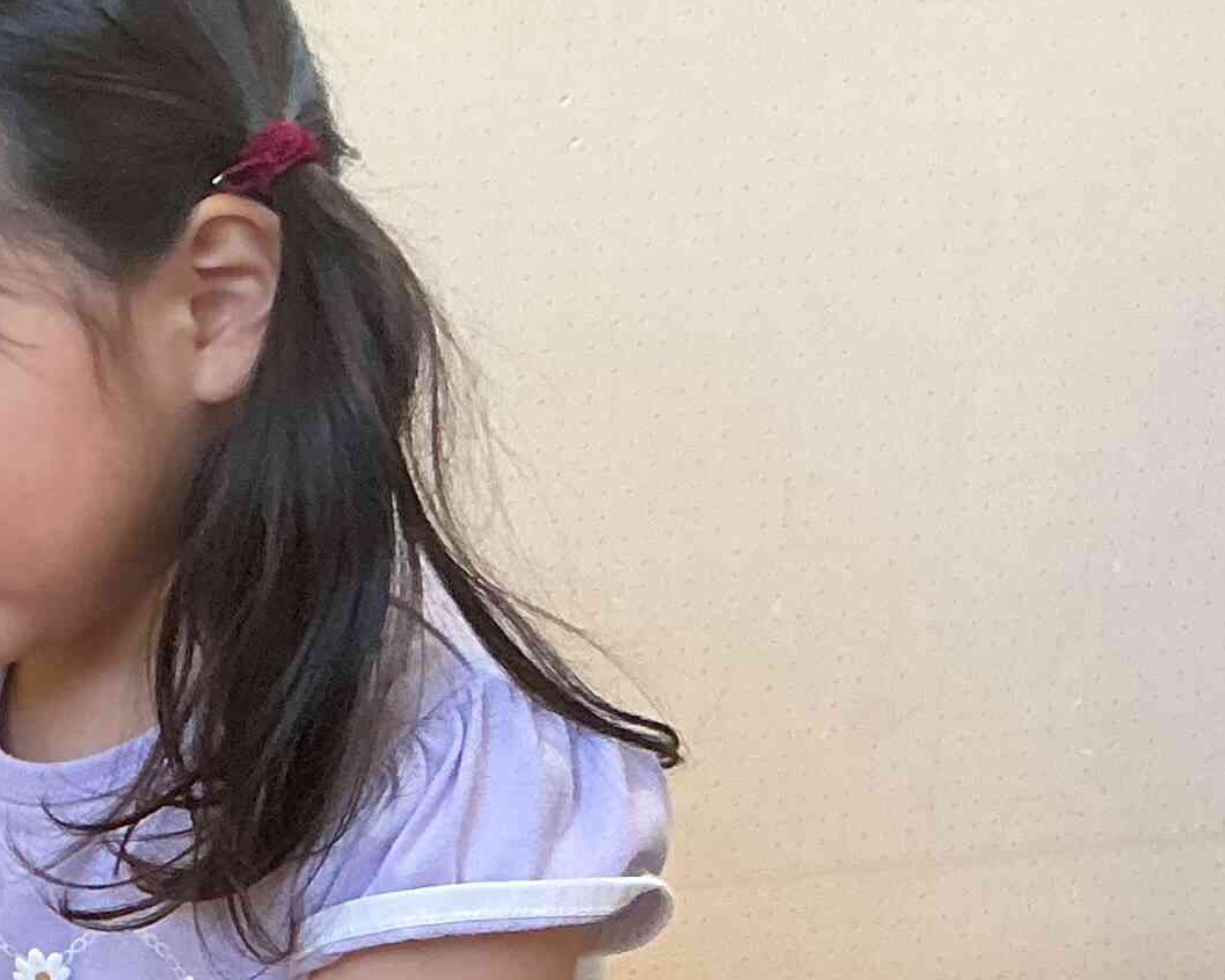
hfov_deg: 16.1
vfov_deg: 13.8
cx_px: -678
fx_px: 3914
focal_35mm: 108
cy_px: 1193
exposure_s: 1/60
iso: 64
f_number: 1.8
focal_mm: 3
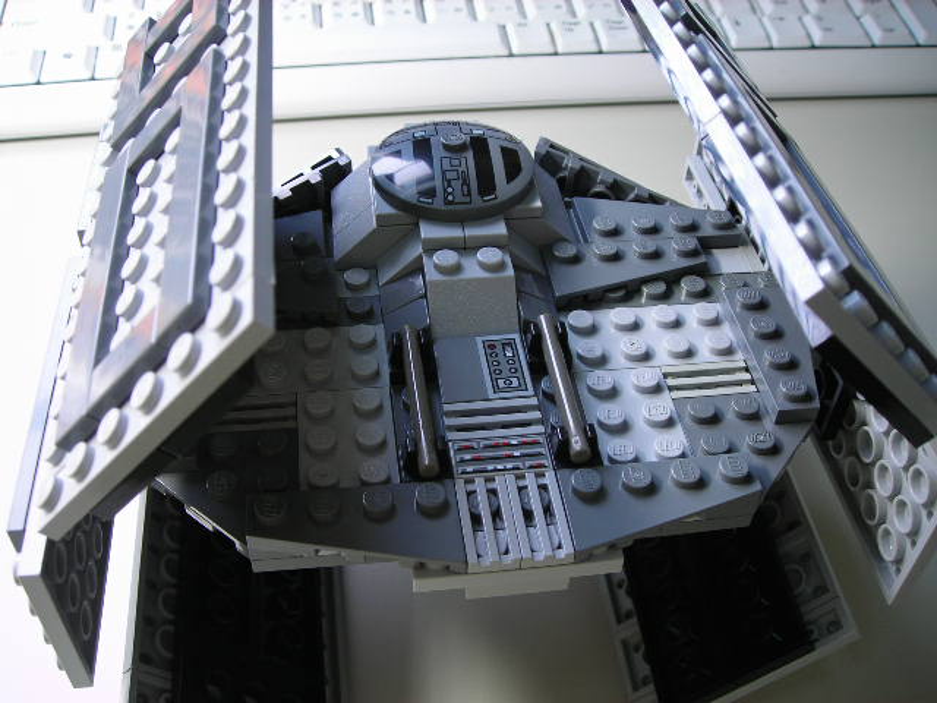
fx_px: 1029
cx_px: 468
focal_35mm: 38
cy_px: 352
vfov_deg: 37.7
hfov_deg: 49.0
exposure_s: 1/13.3
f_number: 3.2
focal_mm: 6.3
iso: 50
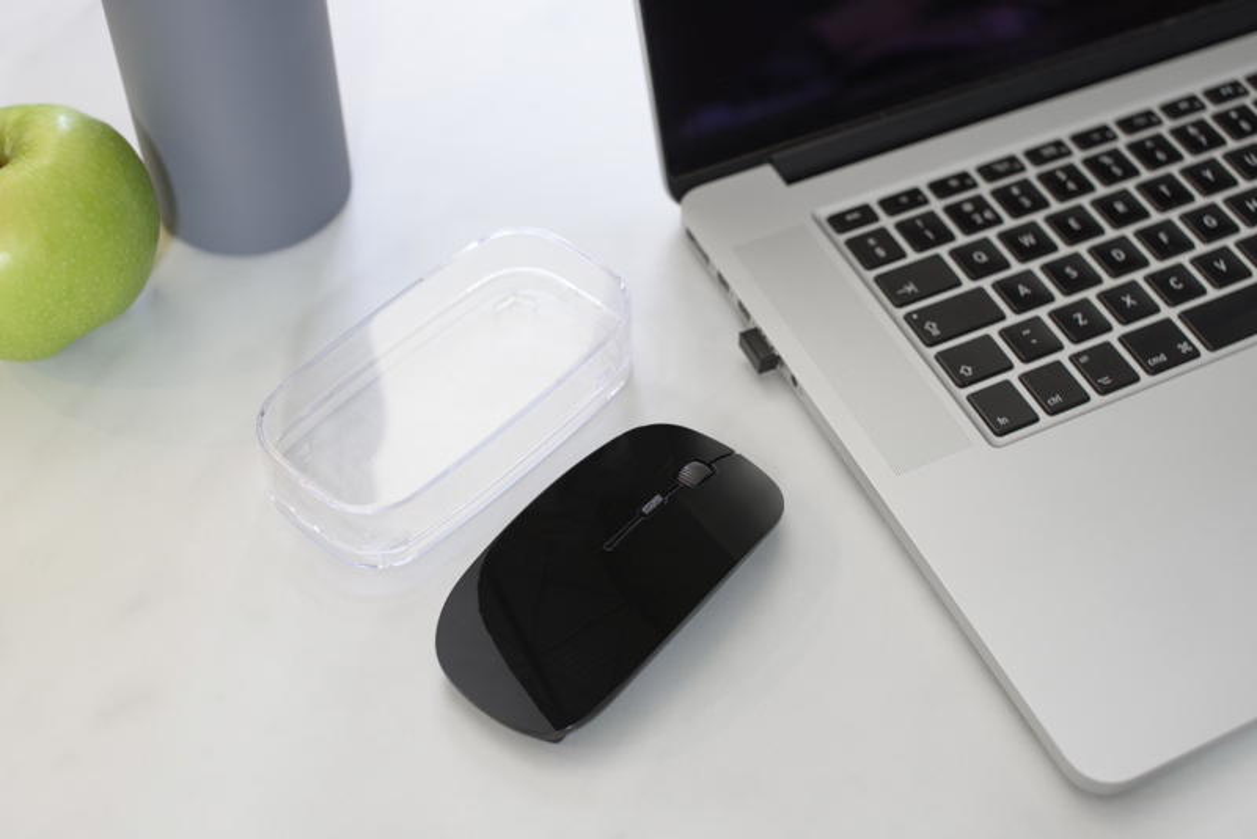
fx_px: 1746
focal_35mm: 50
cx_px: 628
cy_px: 420
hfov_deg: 39.6
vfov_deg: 27.0
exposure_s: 1/50
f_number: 4.5
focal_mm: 50
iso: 500
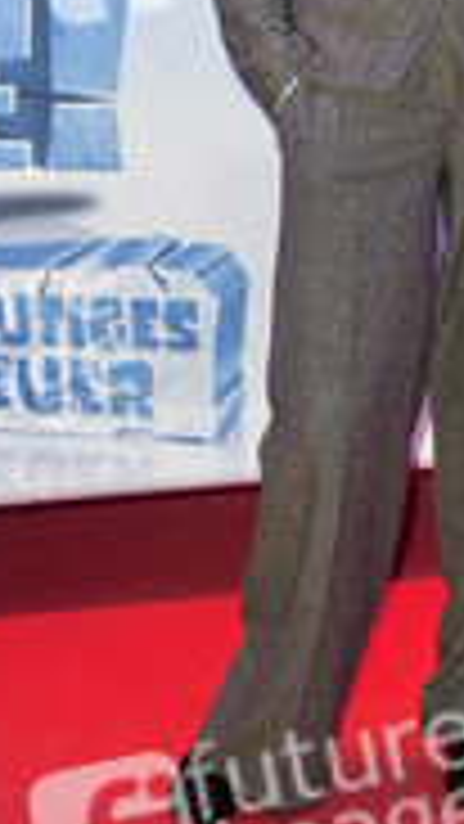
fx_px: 1902
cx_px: 394
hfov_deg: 13.8
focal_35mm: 87
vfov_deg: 24.0
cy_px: 144
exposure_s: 1/200
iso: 1600
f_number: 5.6
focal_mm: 38
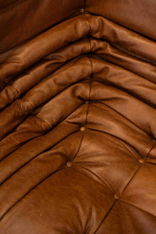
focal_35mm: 43
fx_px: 280
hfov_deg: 31.1
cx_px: 90
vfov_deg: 45.2
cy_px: 94
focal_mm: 35
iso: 500
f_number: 3.2
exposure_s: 1/100
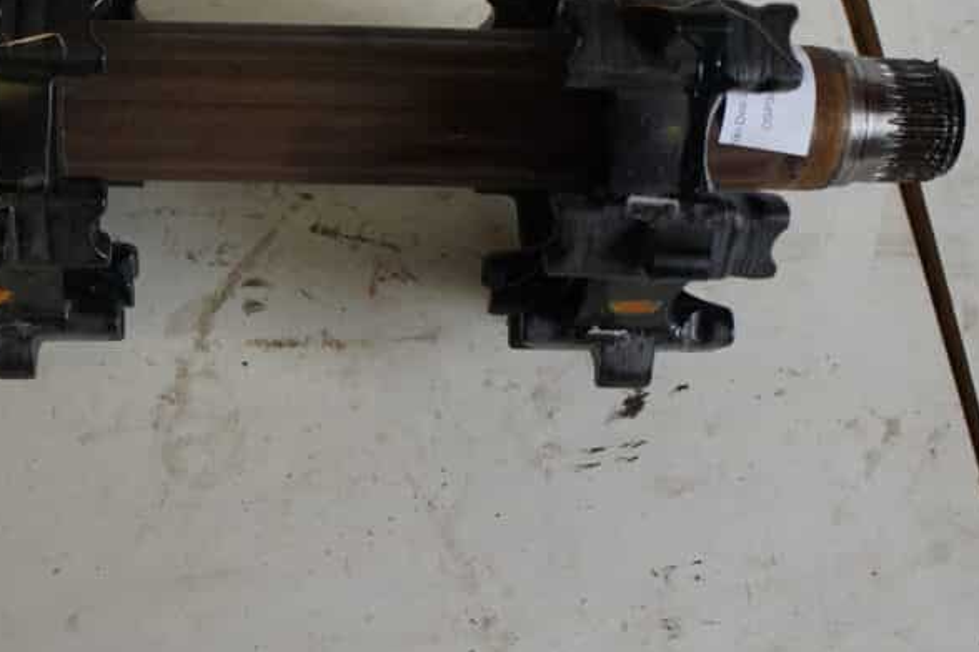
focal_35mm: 47
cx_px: 295
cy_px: 189
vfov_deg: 28.4
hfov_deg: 41.2
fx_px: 1278
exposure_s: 1/80
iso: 400
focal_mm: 18
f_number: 4.5
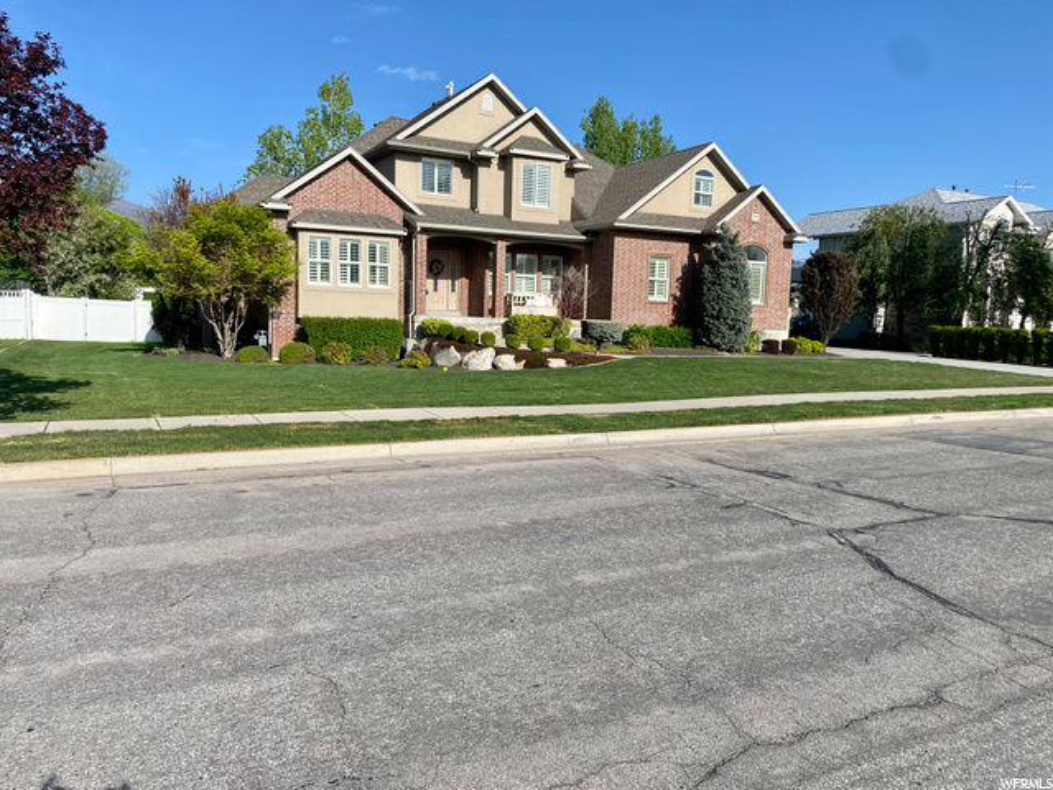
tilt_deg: -6.5
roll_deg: -2.1
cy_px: 395
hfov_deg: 67.3
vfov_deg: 53.1
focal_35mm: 26
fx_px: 791
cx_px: 526
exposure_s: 1/3205
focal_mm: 4.25
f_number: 1.8
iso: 32
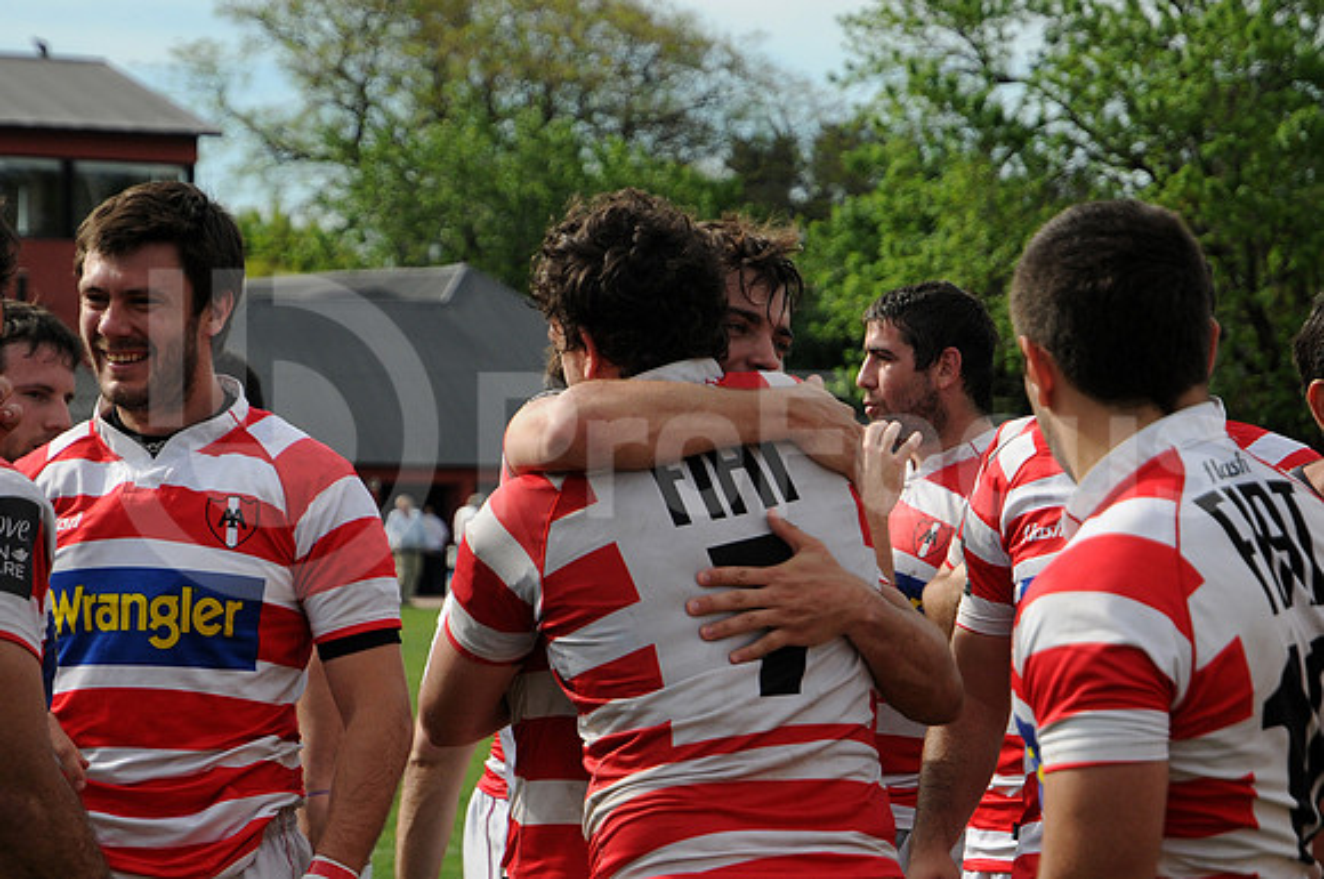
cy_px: 440
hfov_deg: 19.0
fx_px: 3966
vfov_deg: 12.6
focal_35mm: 108
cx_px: 662
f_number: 5.6
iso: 320
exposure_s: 1/1250
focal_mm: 72
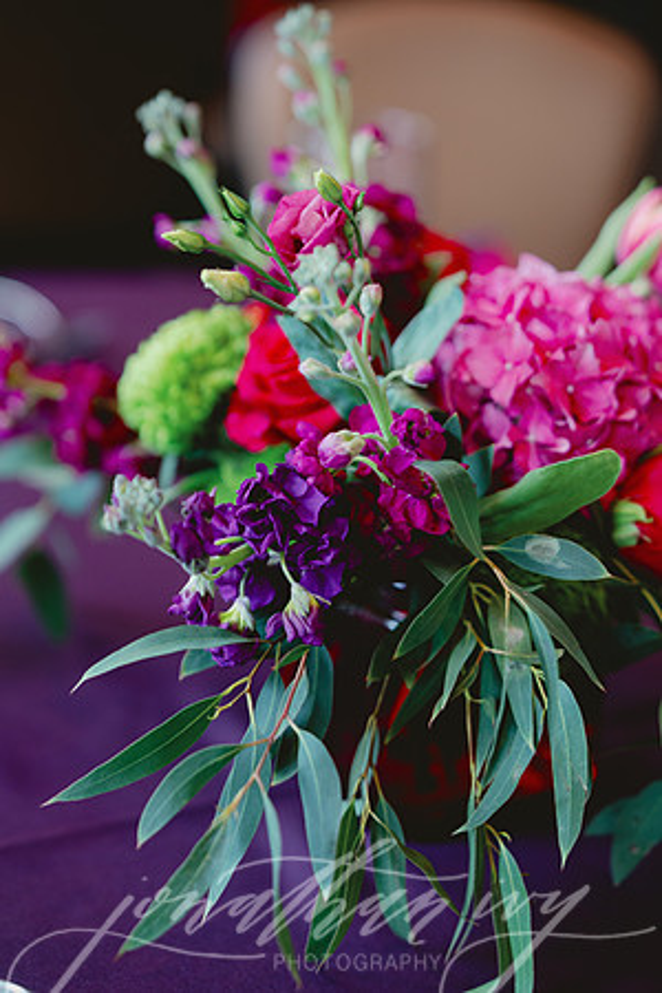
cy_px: 496
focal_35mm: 85
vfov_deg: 23.9
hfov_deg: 16.1
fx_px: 2344
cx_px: 331
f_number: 2.2
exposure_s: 1/60
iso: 800
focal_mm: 85
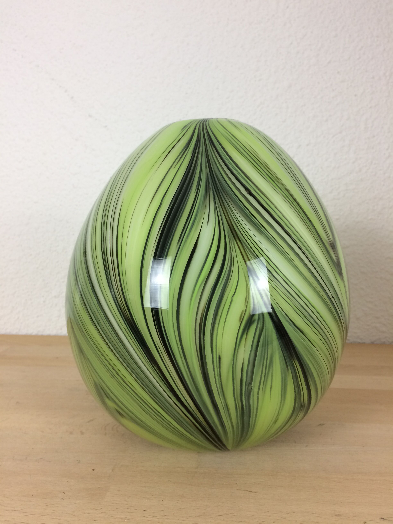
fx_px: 439
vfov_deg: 61.7
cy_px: 262
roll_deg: +0.3
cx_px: 196
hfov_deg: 48.2
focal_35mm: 29
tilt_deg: -4.3
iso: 40
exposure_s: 1/33
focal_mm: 4.15
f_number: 2.2
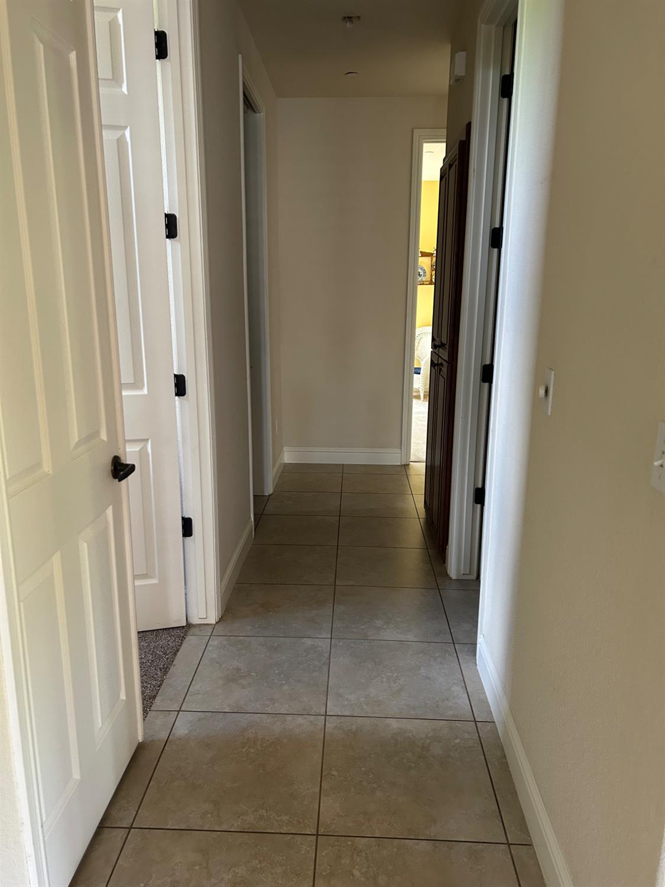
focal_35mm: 26
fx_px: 666
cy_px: 444
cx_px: 332
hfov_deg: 53.1
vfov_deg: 67.3
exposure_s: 1/60
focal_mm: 5.7
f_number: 1.5
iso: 250
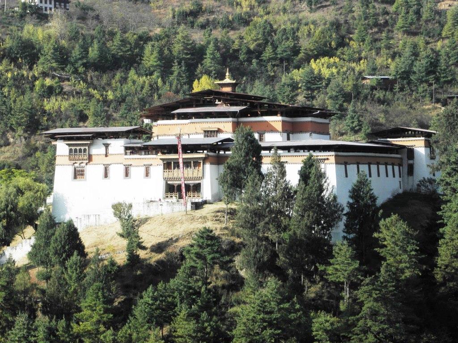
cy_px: 172
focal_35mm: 144
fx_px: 1905
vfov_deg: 10.3
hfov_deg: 13.7
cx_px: 229
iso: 64
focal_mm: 25.65
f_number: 5.6
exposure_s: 1/320
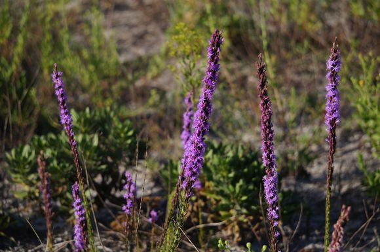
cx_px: 190
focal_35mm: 165
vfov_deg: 8.3
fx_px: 1739
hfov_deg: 12.5
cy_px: 126
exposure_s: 1/1000
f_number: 5.6
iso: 200
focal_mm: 110
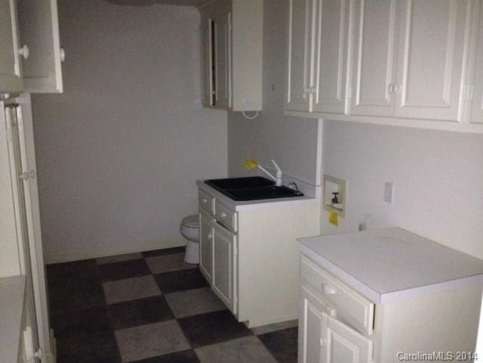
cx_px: 242
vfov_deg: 40.7
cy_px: 182
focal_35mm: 35
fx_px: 488
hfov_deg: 52.6
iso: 500
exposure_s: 1/16
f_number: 2.4
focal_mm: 4.28
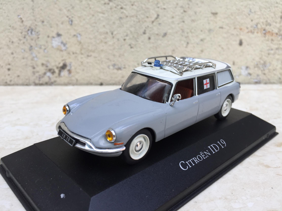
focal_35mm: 29
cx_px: 141
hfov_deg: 61.7
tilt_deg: -18.3
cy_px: 106
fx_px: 236
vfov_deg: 48.2
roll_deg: -3.7
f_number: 2.2
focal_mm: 4.15
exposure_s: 1/210
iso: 32
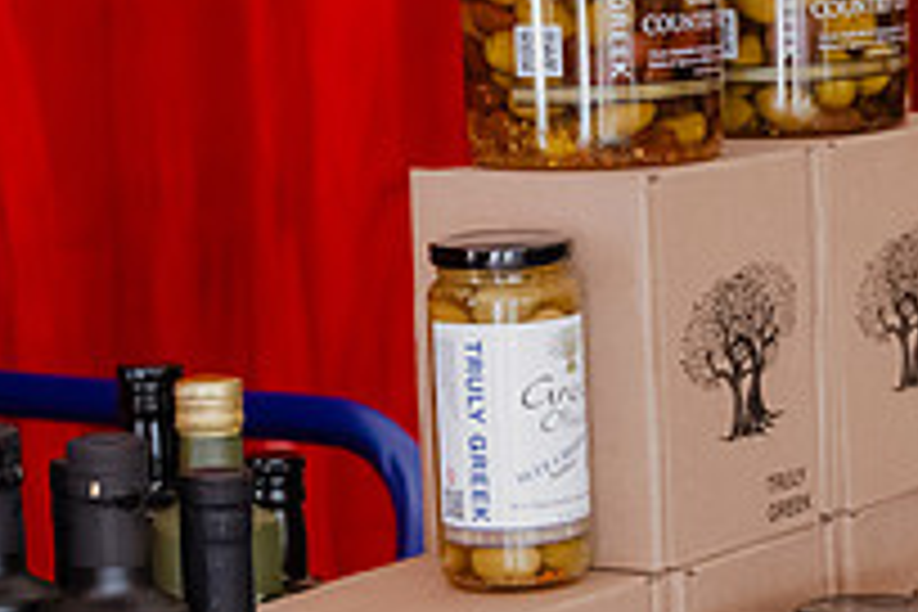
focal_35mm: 162
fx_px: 4131
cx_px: 711
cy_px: 574
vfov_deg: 8.4
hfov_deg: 12.6
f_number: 5.6
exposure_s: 1/125
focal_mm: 57
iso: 10000
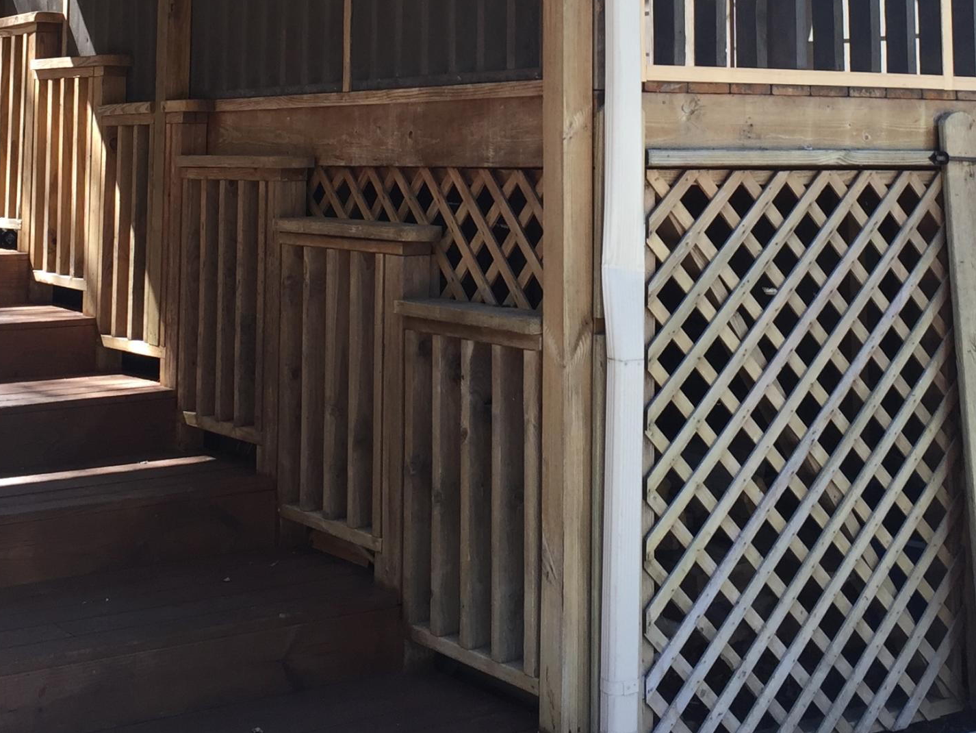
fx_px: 1720
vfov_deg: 23.1
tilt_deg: +5.3
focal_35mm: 61
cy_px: -1
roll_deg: -0.4
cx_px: 569
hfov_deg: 31.6
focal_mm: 4.15
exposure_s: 1/162
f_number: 2.2
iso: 32
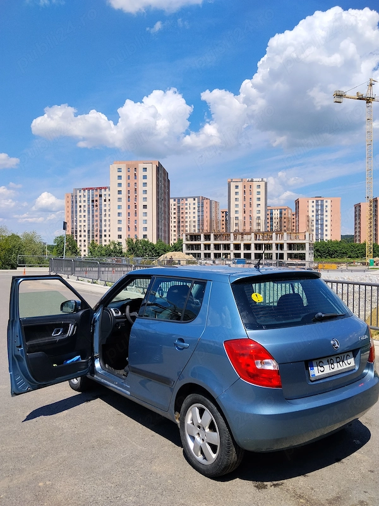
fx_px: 423
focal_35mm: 29
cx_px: 190
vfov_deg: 61.7
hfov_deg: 48.2
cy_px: 253
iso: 50
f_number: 1.8
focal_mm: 4.22
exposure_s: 1/2077
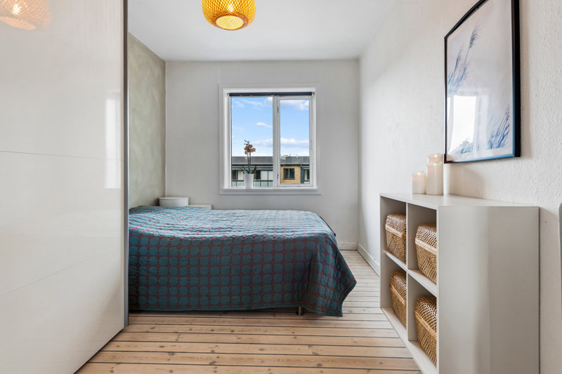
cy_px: 187
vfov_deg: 67.4
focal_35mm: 18
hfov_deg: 90.0
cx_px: 281
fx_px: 281
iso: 250
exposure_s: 1/6
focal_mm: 18
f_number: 10
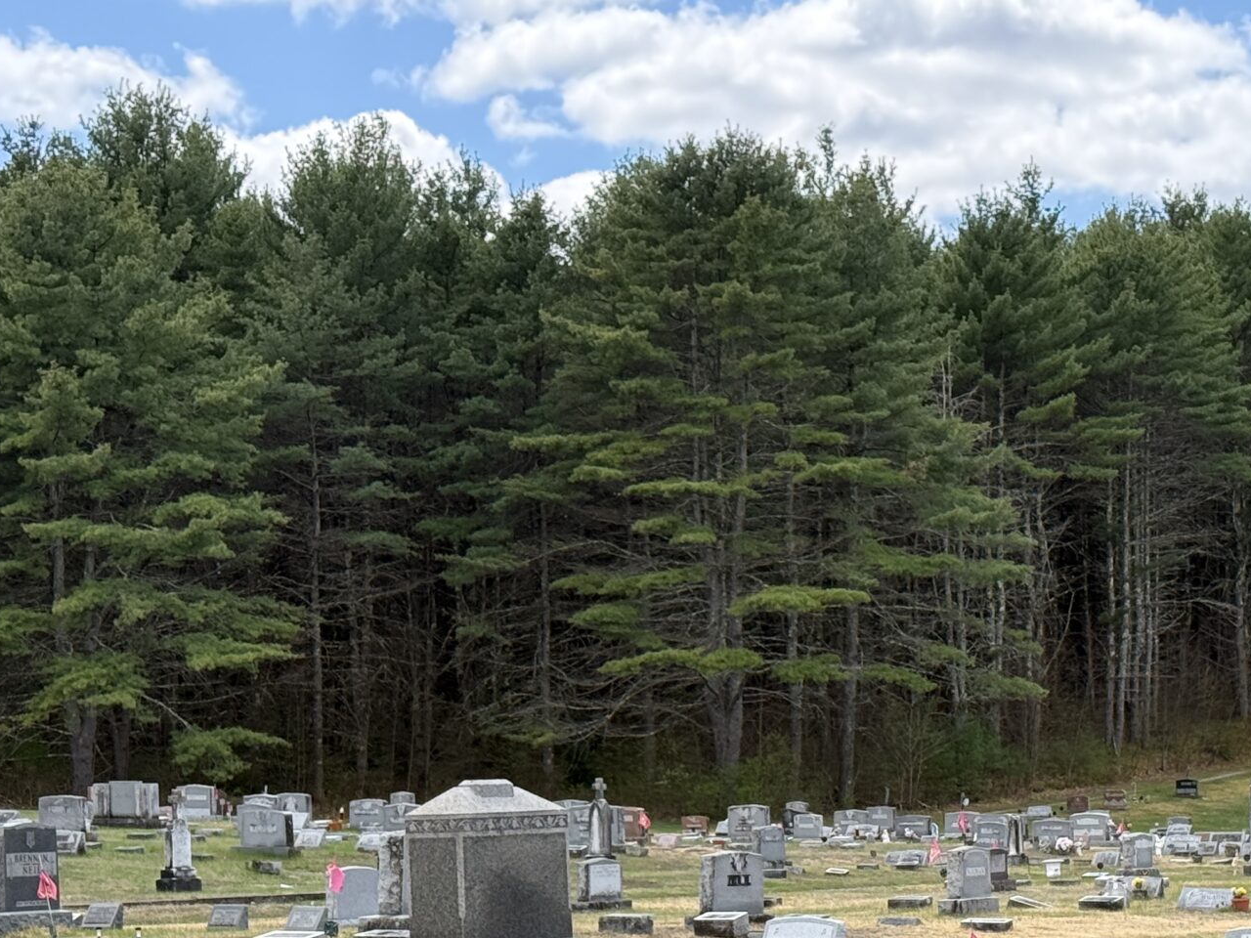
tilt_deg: -2.3
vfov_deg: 15.2
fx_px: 3469
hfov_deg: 20.2
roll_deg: +1.0
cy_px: 922
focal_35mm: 96
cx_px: 974
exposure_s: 1/2415
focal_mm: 6.76
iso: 100
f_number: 1.78
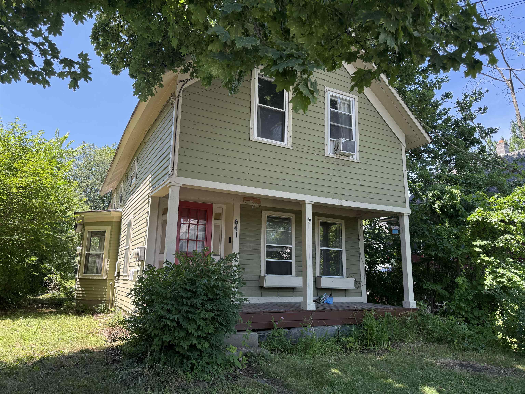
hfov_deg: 71.6
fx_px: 364
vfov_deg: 56.8
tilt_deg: +13.4
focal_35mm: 24
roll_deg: -1.1
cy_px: 197
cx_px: 262
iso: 100
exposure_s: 1/598
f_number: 1.78
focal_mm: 6.76
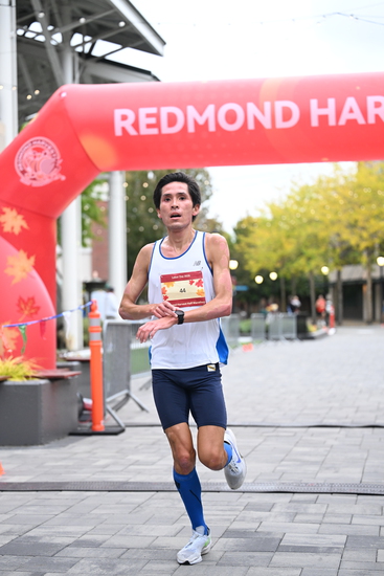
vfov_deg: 28.8
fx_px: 1119
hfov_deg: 19.5
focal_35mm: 70
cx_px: 192
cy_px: 288
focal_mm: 70
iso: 1600
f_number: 2.8
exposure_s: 1/800
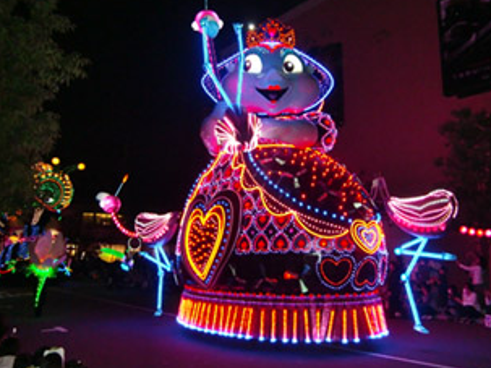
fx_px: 525
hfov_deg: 50.1
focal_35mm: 37
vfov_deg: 38.6
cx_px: 269
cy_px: 167
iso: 400
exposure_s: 1/40
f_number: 2.6
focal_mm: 4.9
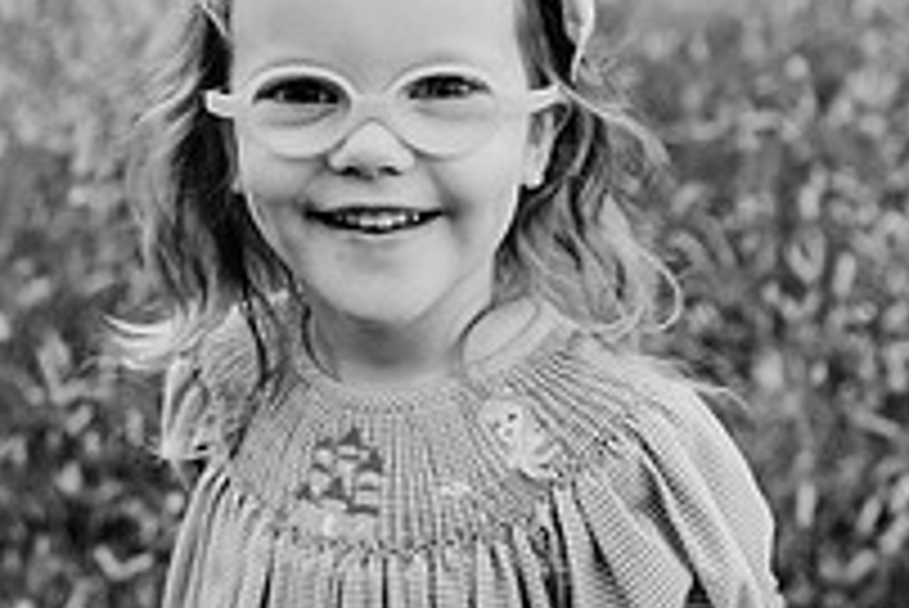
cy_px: -7
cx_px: 356
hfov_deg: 29.1
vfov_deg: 19.2
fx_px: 1743
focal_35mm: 69
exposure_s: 1/320
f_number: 2.8
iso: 500
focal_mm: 24
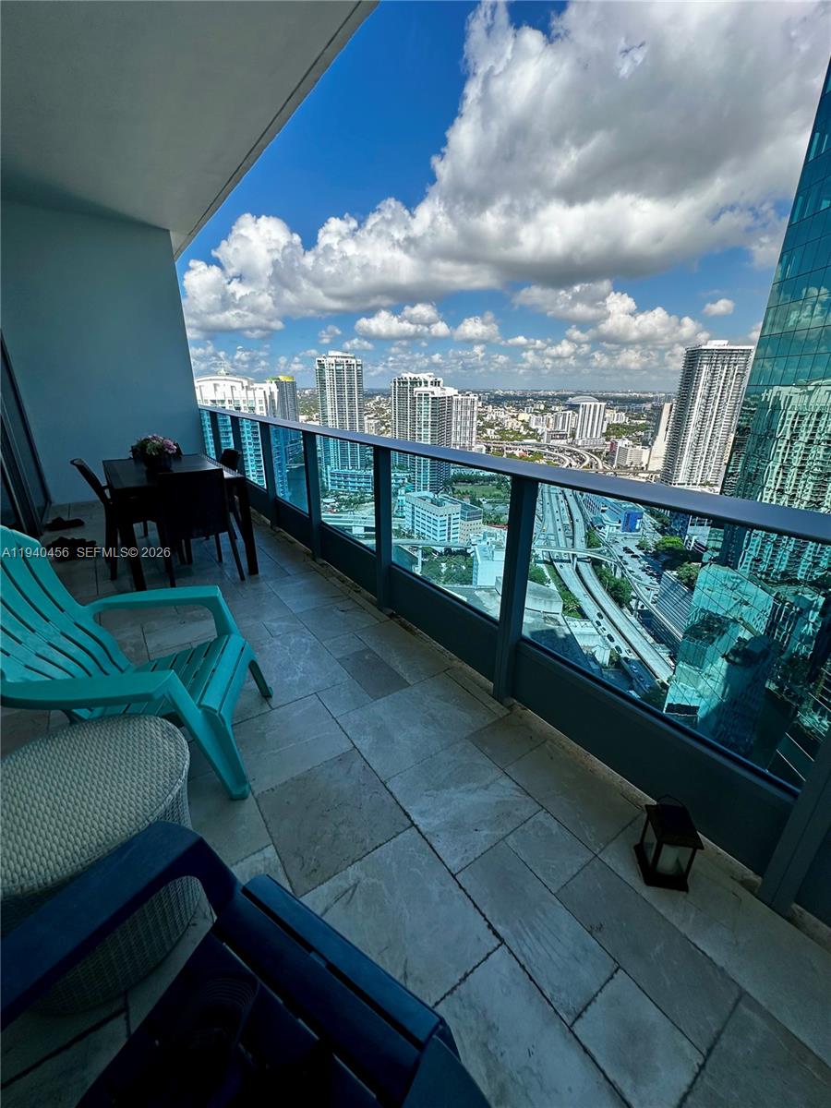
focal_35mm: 14
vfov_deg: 102.1
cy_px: 554
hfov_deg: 85.7
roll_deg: +1.5
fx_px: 448
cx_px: 416
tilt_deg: -20.5
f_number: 2.2
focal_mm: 2.22
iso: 50
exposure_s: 1/1416
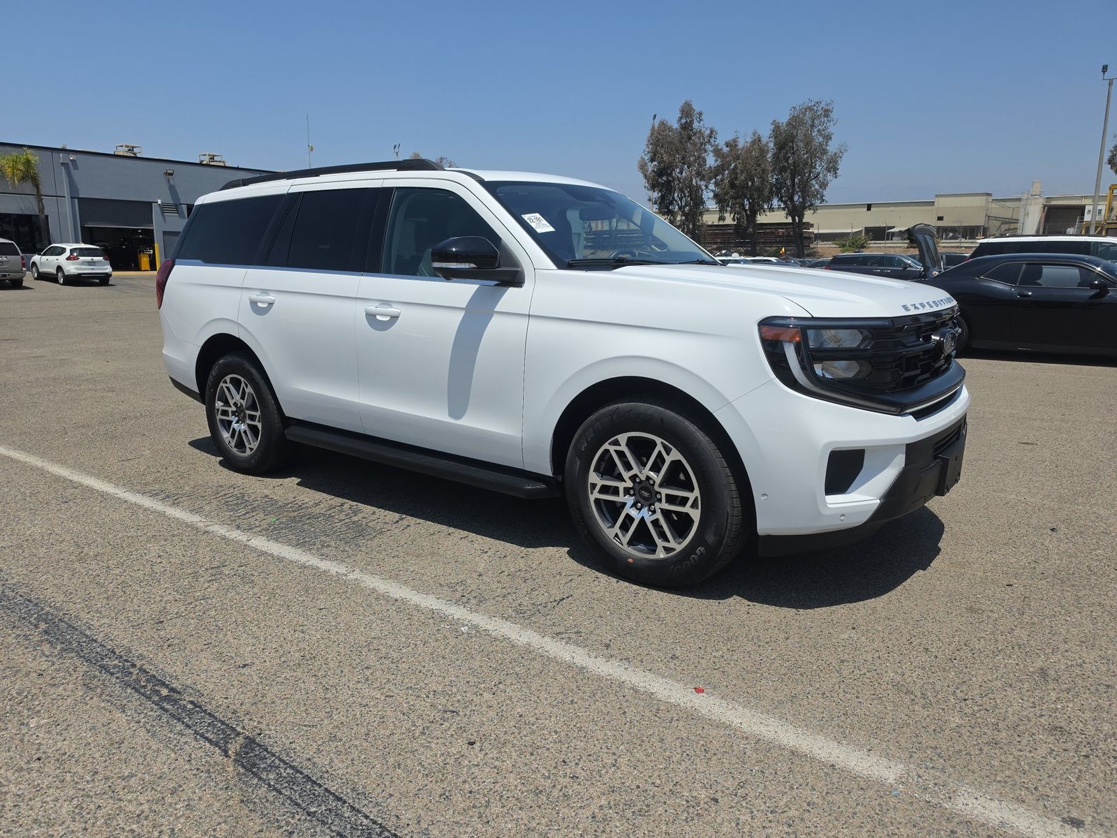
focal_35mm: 23
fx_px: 742
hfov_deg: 73.9
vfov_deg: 58.9
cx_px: 558
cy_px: 419
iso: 49
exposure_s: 1/7940
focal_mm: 6.5
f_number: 1.4
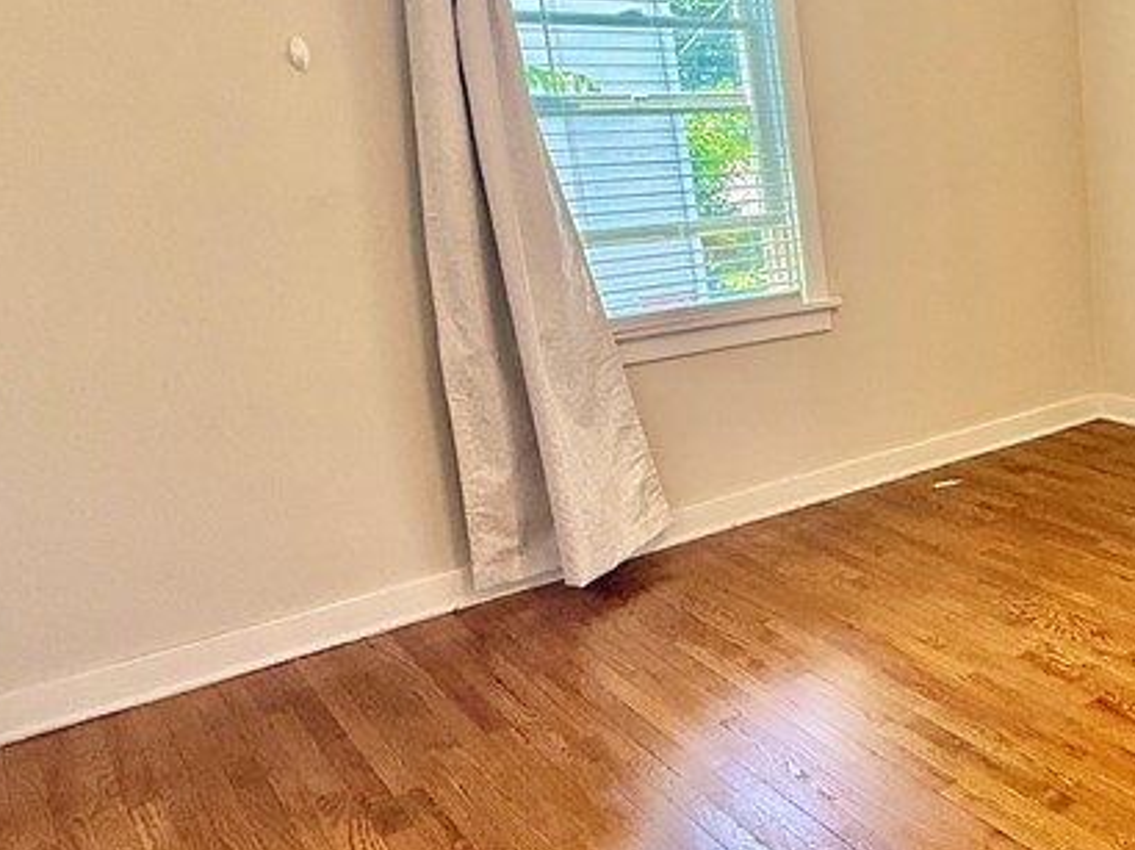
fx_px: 1147
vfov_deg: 40.6
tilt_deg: -14.2
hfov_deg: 42.0
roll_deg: +1.4
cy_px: 388
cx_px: 1240
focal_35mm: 35
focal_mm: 2.22
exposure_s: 1/99
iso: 125
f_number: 2.2
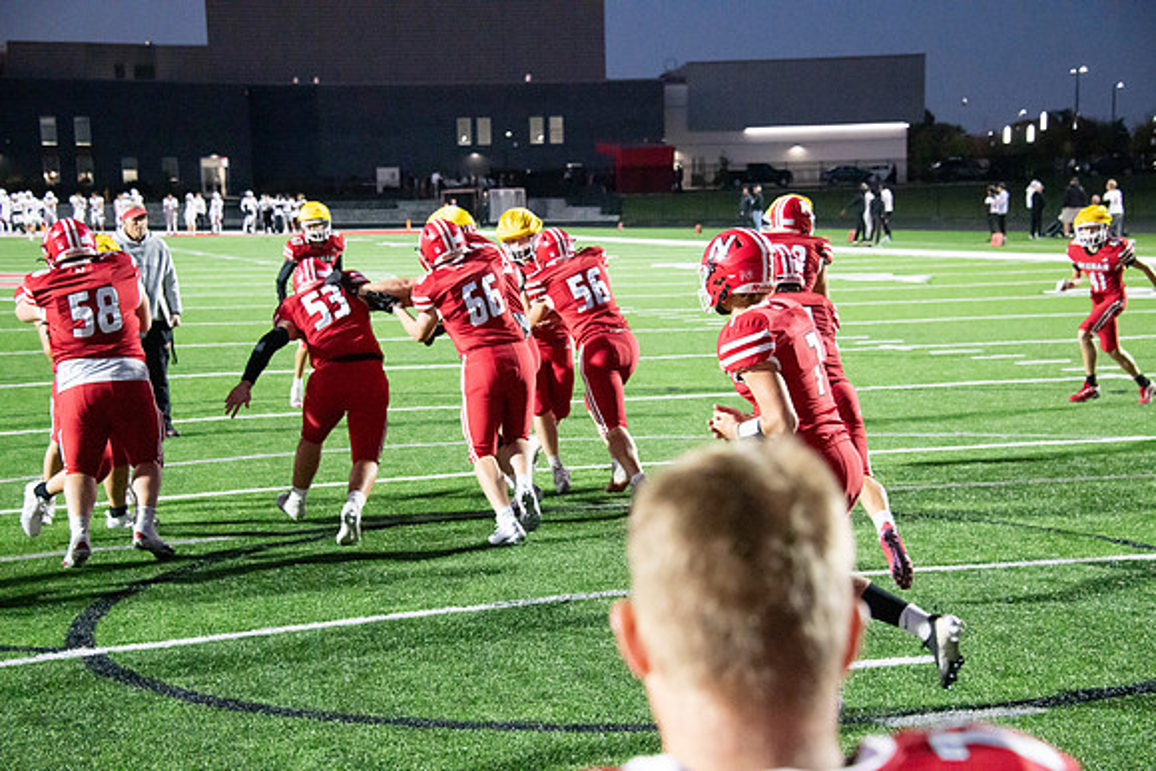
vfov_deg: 19.5
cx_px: 578
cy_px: 386
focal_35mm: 70
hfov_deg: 28.8
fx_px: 2248
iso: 25600
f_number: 5.6
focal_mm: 70
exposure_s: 1/500
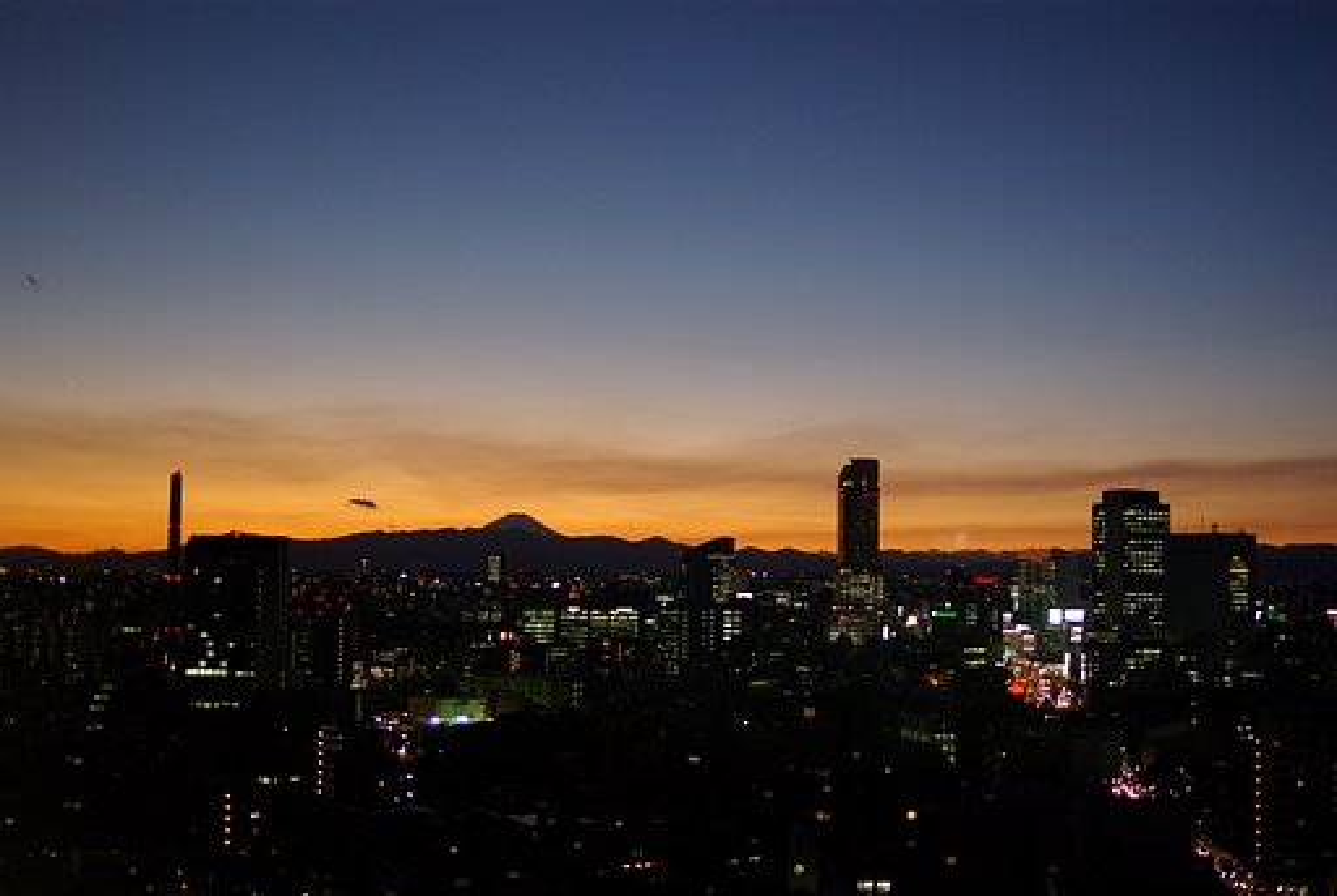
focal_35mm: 46
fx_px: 1729
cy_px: 448
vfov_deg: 29.0
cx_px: 668
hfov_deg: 42.3
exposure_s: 1/30
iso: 400
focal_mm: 31
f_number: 2
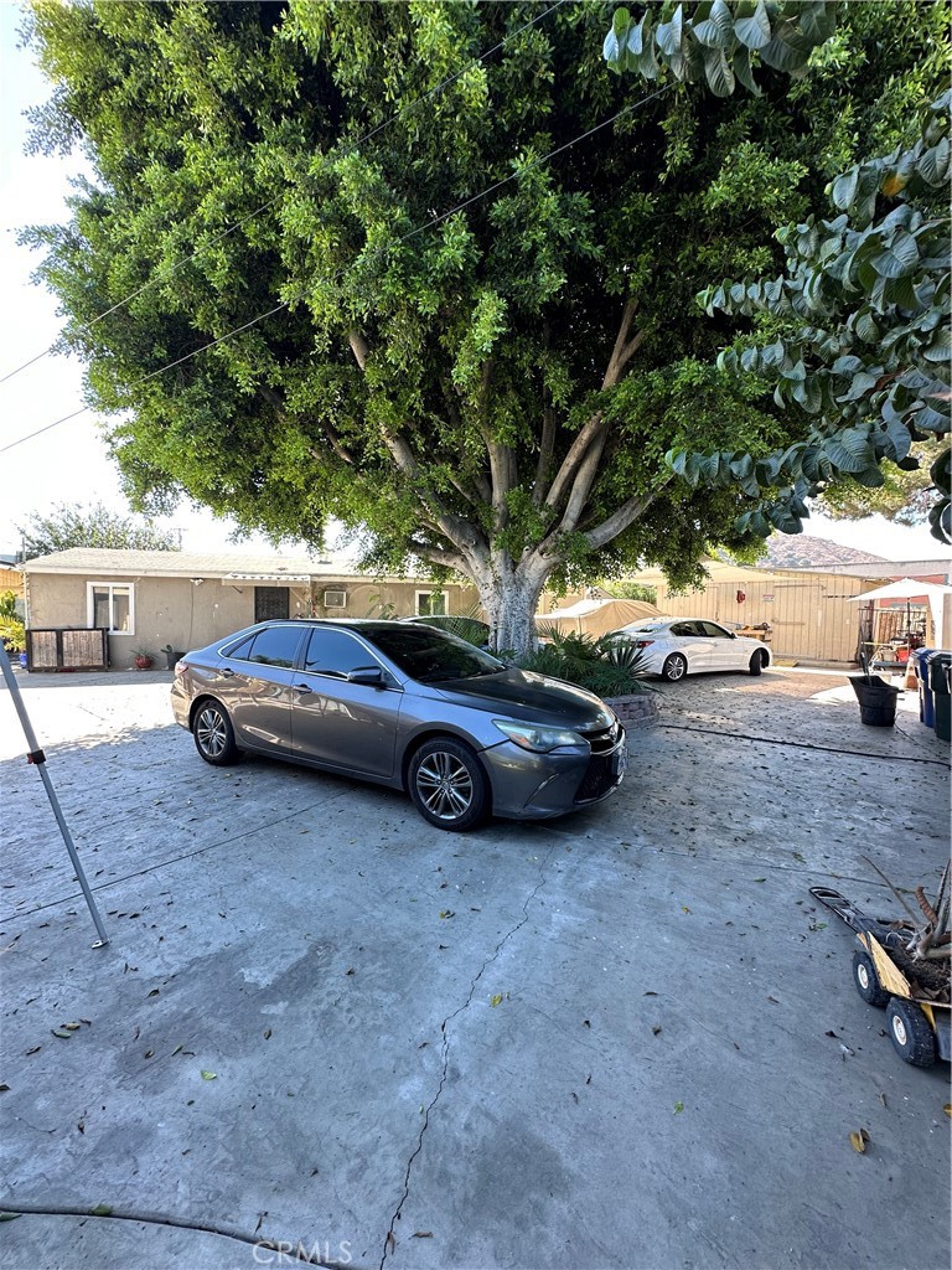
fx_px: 513
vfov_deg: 102.1
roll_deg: -1.9
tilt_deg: -1.5
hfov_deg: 85.7
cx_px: 476
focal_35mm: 14
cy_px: 635
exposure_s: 1/99
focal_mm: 2.22
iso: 40
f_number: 2.2
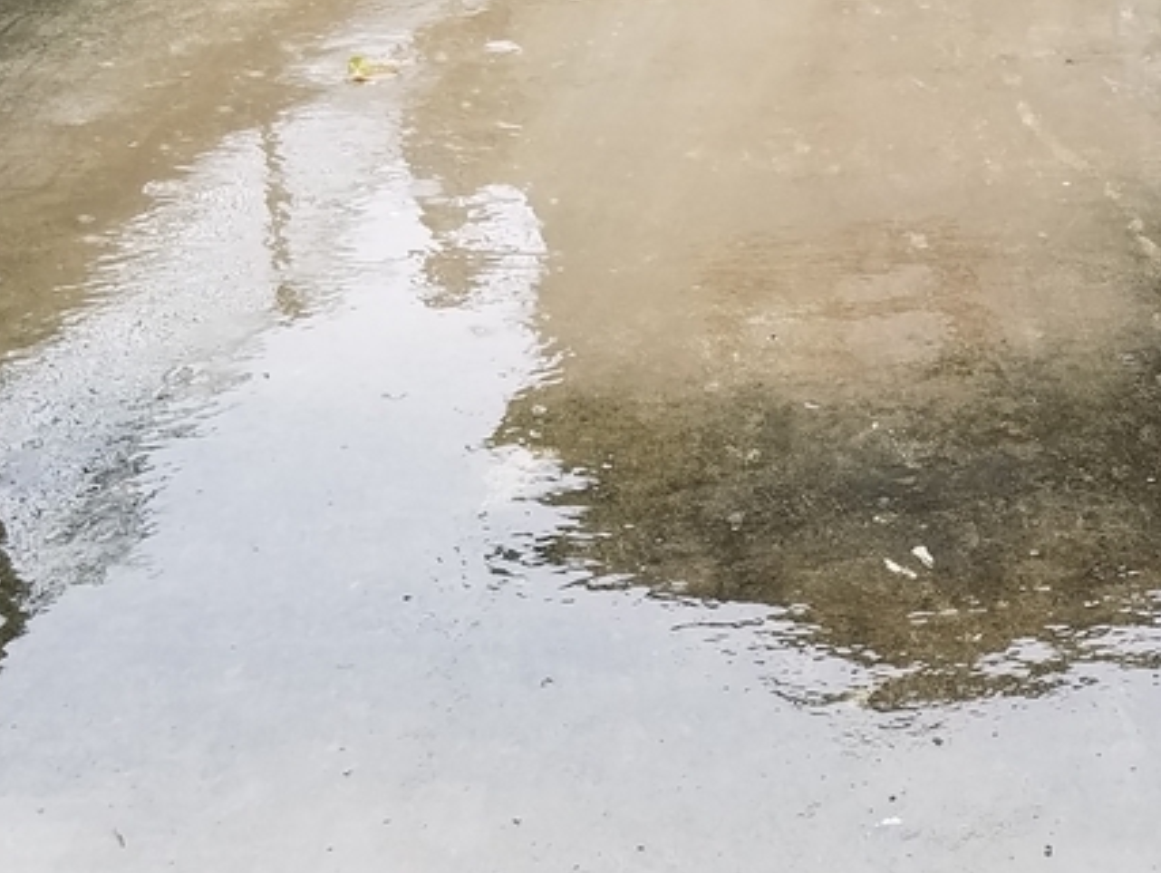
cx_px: 1145
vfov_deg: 20.2
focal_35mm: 73
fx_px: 2450
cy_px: 430
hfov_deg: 25.4
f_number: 1.7
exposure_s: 1/100
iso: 100
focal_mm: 4.2
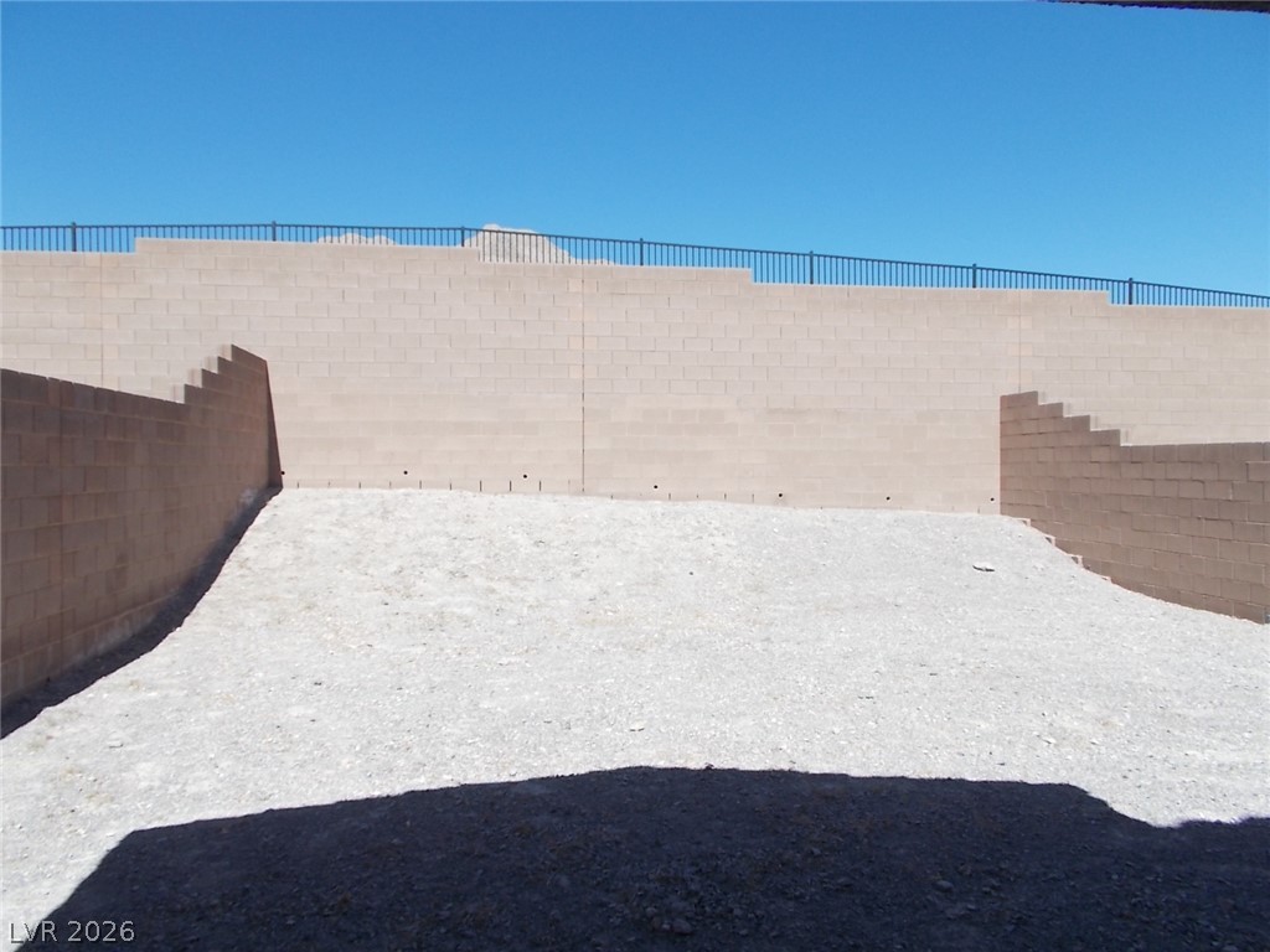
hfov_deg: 67.3
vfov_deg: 53.1
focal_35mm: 26
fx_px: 954
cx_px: 635
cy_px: 476
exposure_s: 1/125
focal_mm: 4.6
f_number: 8
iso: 80
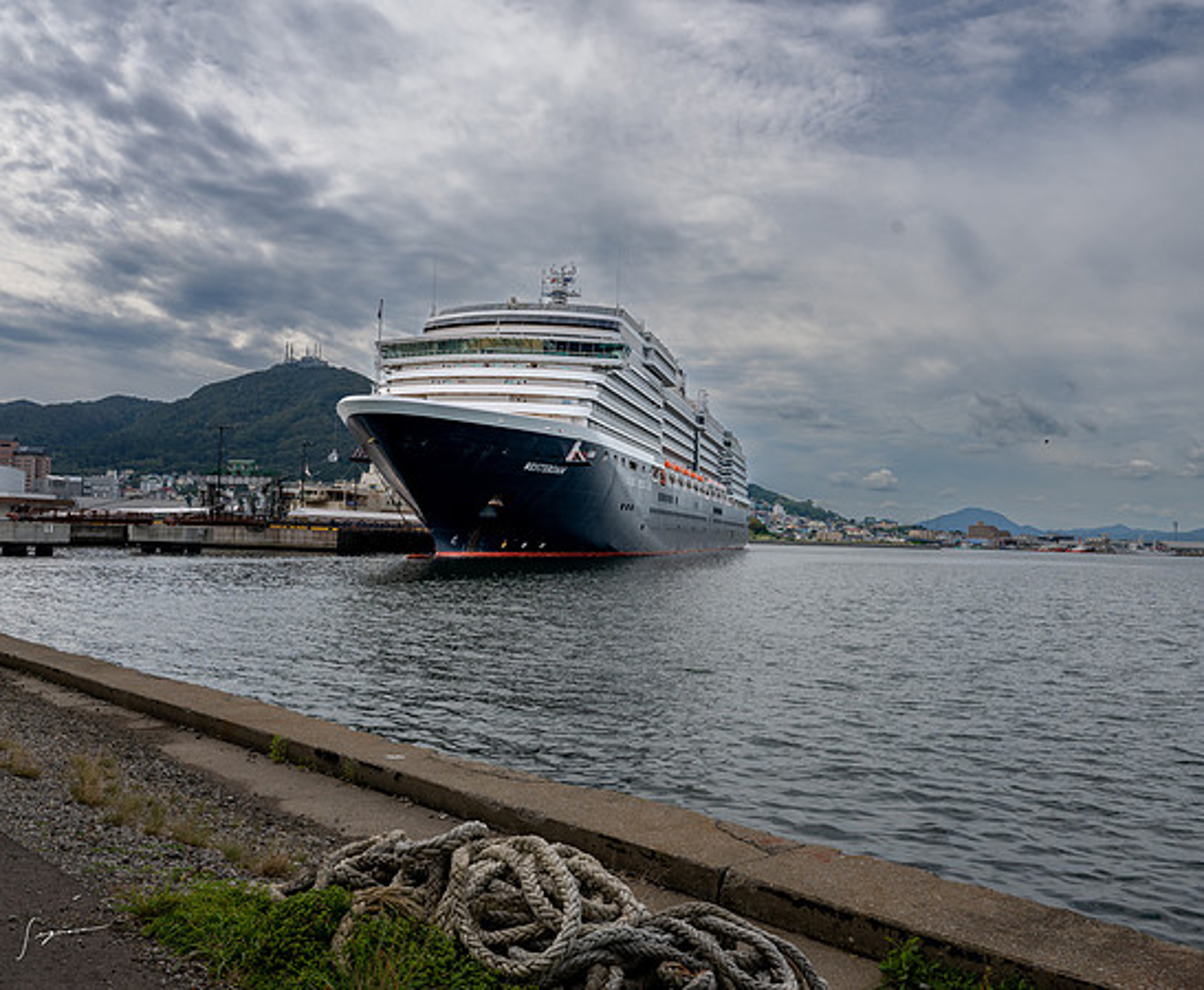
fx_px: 1156
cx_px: 608
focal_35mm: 32
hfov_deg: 55.0
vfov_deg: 46.4
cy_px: 495
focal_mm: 28
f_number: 8
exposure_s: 1/160
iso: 64
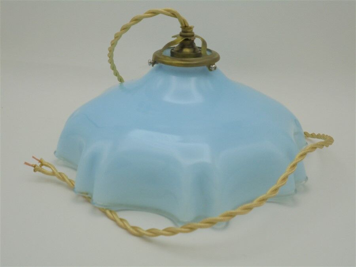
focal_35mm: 38
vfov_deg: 37.7
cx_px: 178
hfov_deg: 49.0
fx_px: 391
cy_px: 134
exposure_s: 1/100
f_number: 4.2
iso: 100
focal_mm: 6.9
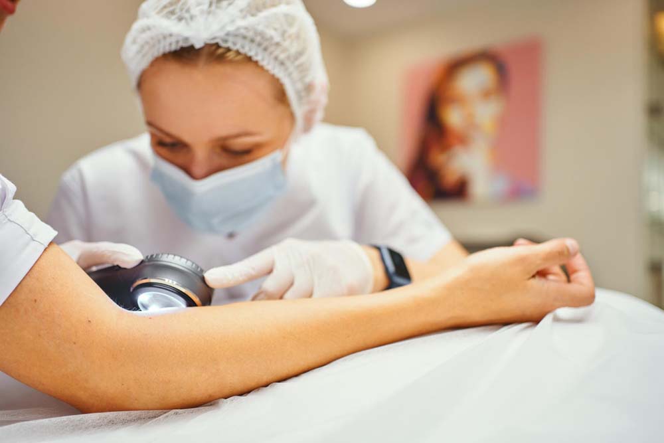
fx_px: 646
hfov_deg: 54.4
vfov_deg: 37.9
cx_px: 332
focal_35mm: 35
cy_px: 222
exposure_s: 1/640
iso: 500
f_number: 2.2
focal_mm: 35
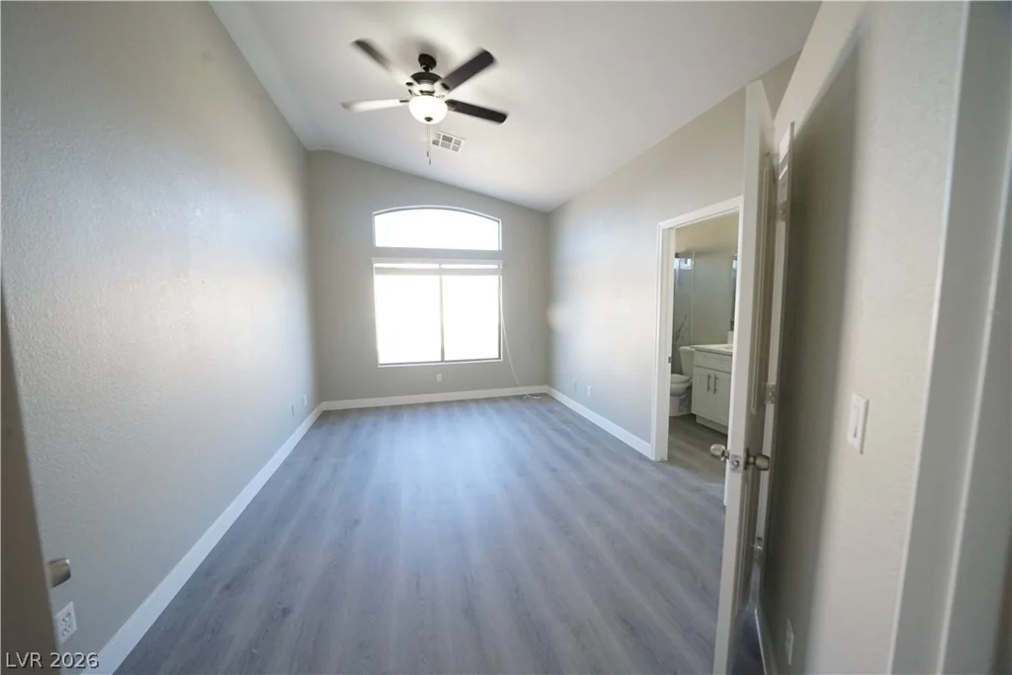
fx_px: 337
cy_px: 338
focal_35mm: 12
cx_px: 506
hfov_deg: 112.6
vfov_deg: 90.0
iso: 3200
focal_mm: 12
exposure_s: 1/125
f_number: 8
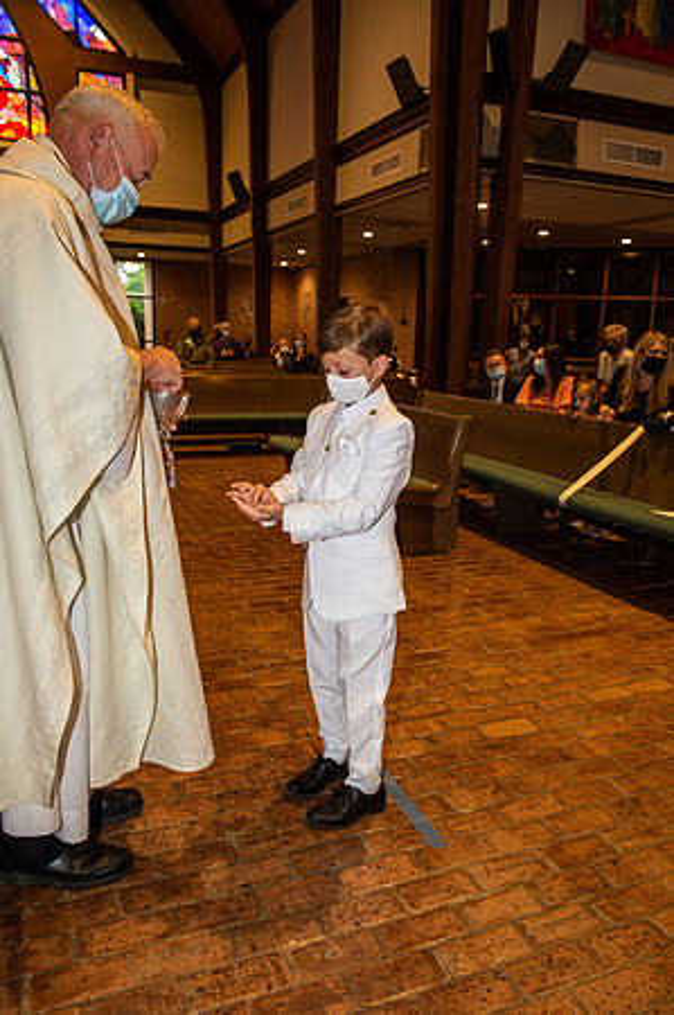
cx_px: 337
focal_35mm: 28
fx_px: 788
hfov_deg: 46.3
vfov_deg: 65.5
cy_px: 508
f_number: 5
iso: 1600
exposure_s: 1/125
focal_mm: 28
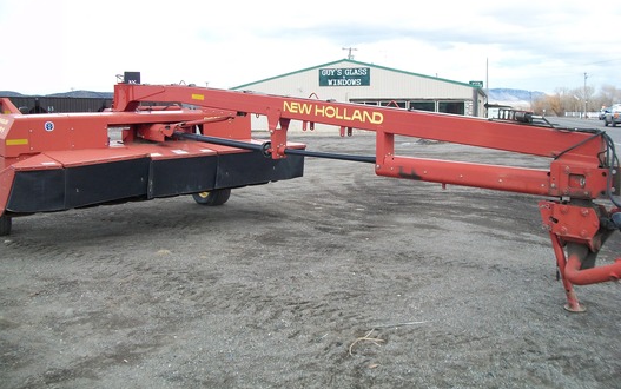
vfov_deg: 36.3
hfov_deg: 55.3
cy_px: 179
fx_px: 593
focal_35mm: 35
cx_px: 319
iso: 80
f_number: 2.9
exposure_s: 1/400
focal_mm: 5.7
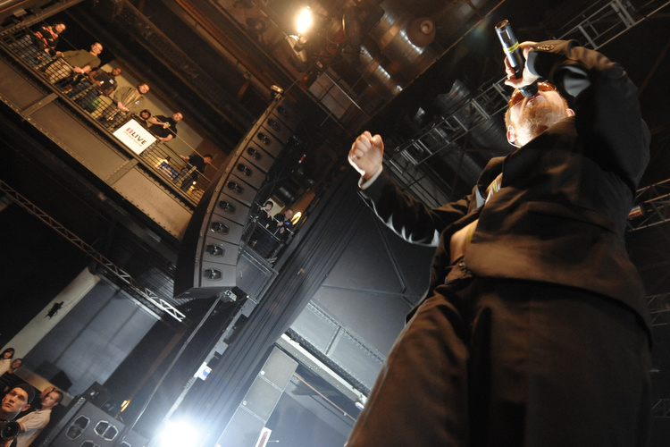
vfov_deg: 81.2
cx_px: 335
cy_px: 224
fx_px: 261
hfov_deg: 104.3
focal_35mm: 14
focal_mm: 14
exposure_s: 1/160
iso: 3200
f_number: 2.8
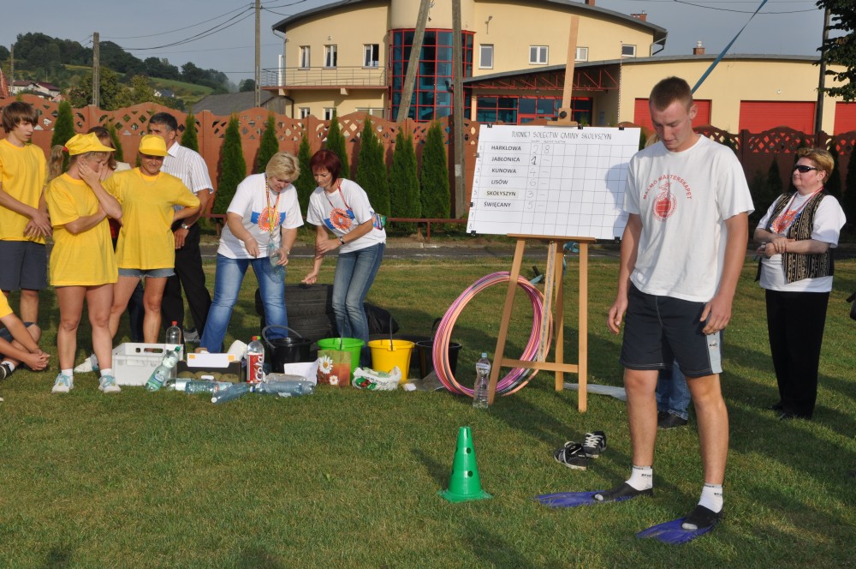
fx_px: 1354
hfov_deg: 35.1
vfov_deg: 23.7
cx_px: 428
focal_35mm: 57
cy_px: 284
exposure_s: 1/200
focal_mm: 38
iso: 200
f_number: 14
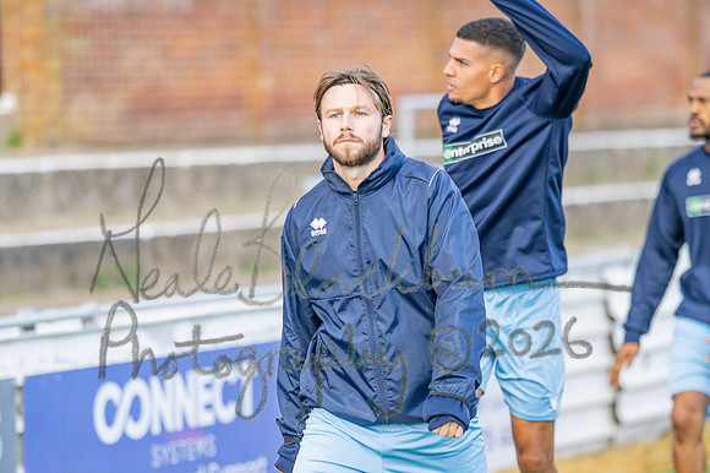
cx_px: 355
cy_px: 236
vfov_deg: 6.8
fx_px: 3981
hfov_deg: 10.2
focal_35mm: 202
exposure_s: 1/2000
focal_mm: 135
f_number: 1.8
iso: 360
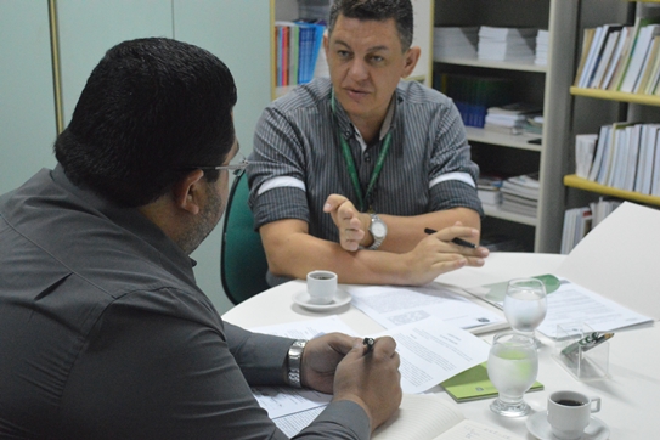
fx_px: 962
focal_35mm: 52
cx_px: 330
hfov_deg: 37.9
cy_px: 220
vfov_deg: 25.8
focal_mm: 35
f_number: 5.6
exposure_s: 1/200
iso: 6400
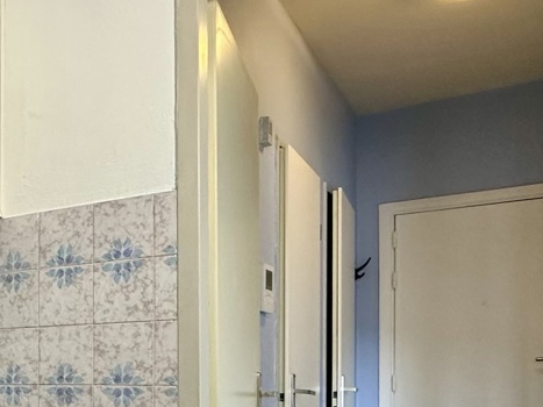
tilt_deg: +0.6
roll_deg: +0.6
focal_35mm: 48
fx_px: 753
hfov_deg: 32.4
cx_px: -116
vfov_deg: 28.9
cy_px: 378
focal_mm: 2.22
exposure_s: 1/50
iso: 200
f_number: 2.2
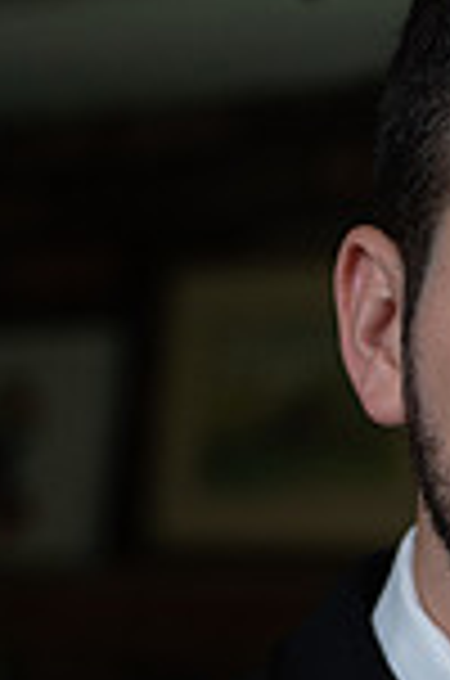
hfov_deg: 7.5
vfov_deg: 11.3
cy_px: 811
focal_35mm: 179
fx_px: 3371
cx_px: 614
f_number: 3.2
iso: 1000
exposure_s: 1/250
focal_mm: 60
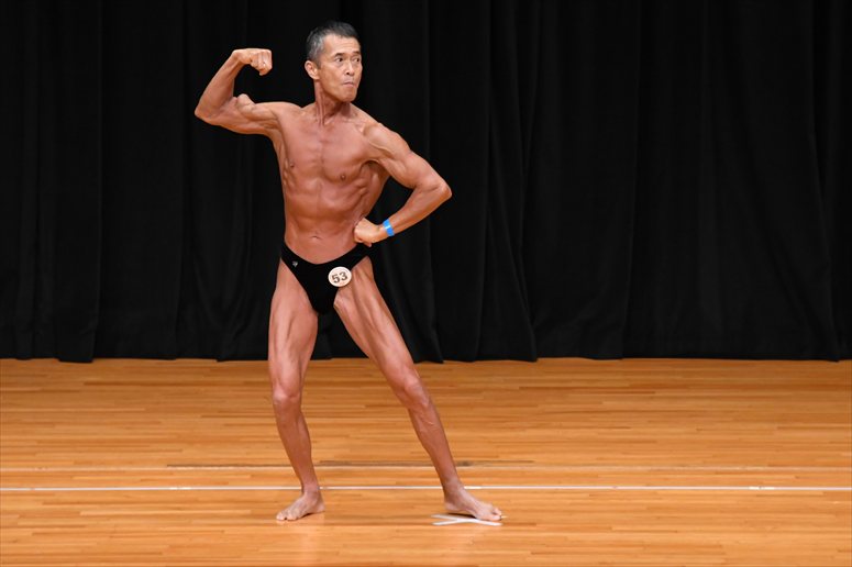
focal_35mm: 285
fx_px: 6742
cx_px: 426
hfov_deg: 7.2
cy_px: 284
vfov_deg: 4.8
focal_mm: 190
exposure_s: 1/400
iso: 3200
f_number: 5.6
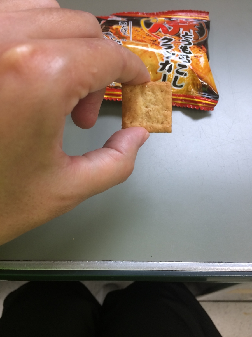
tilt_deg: -63.5
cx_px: 126
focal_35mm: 29
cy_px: 168
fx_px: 281
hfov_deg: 48.2
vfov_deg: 61.7
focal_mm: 4.15
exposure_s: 1/30
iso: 50
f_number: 2.2
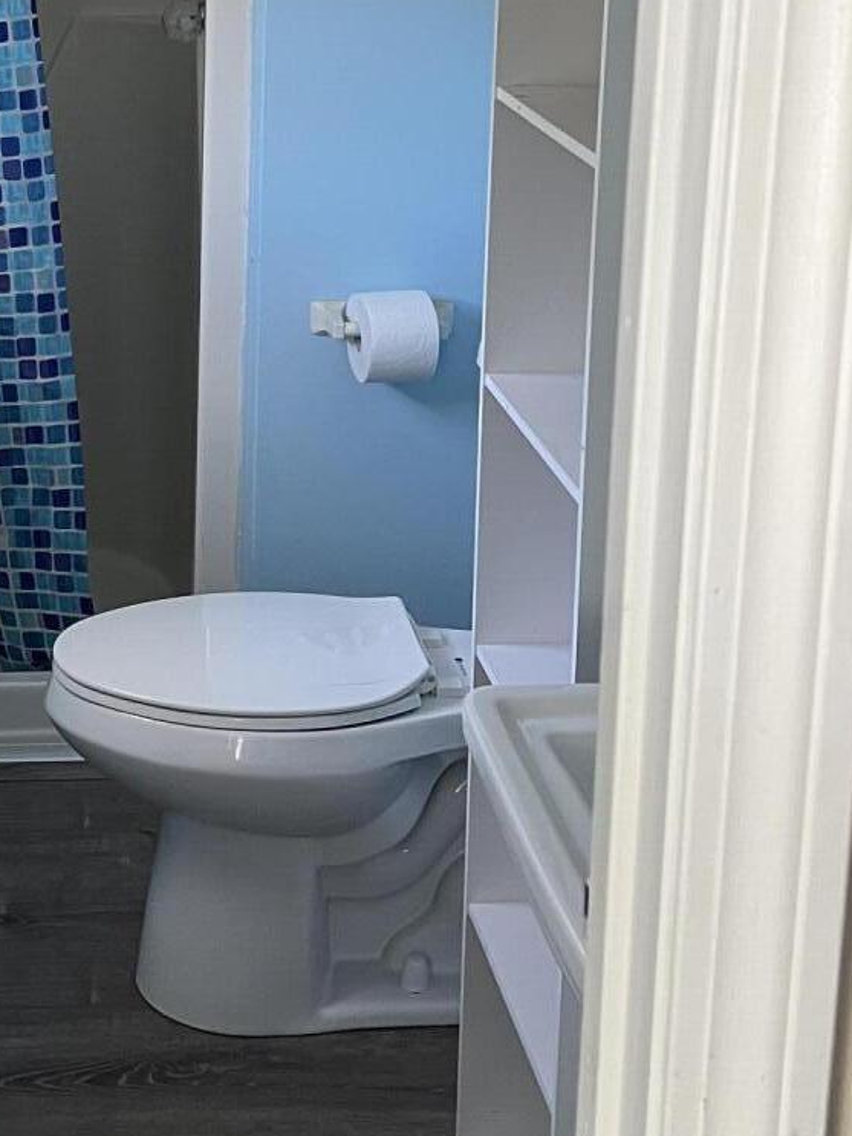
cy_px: 242
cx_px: 124
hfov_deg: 20.7
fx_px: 2298
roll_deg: -0.5
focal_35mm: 70
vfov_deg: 27.3
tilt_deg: -12.9
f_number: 1.5
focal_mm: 5.7
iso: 125
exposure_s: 1/98
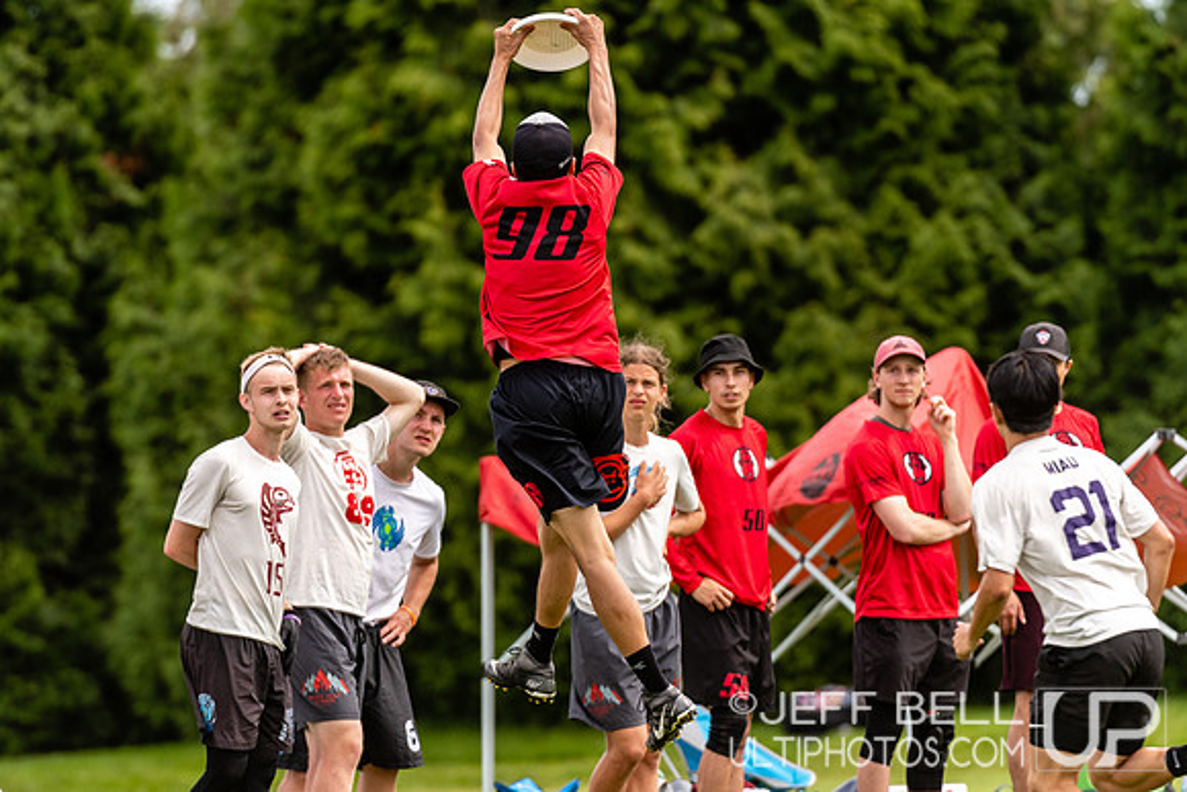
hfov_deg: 3.1
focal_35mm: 659
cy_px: 393
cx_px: 598
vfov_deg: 2.1
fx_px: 21724
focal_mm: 400
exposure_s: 1/1250
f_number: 4
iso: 320
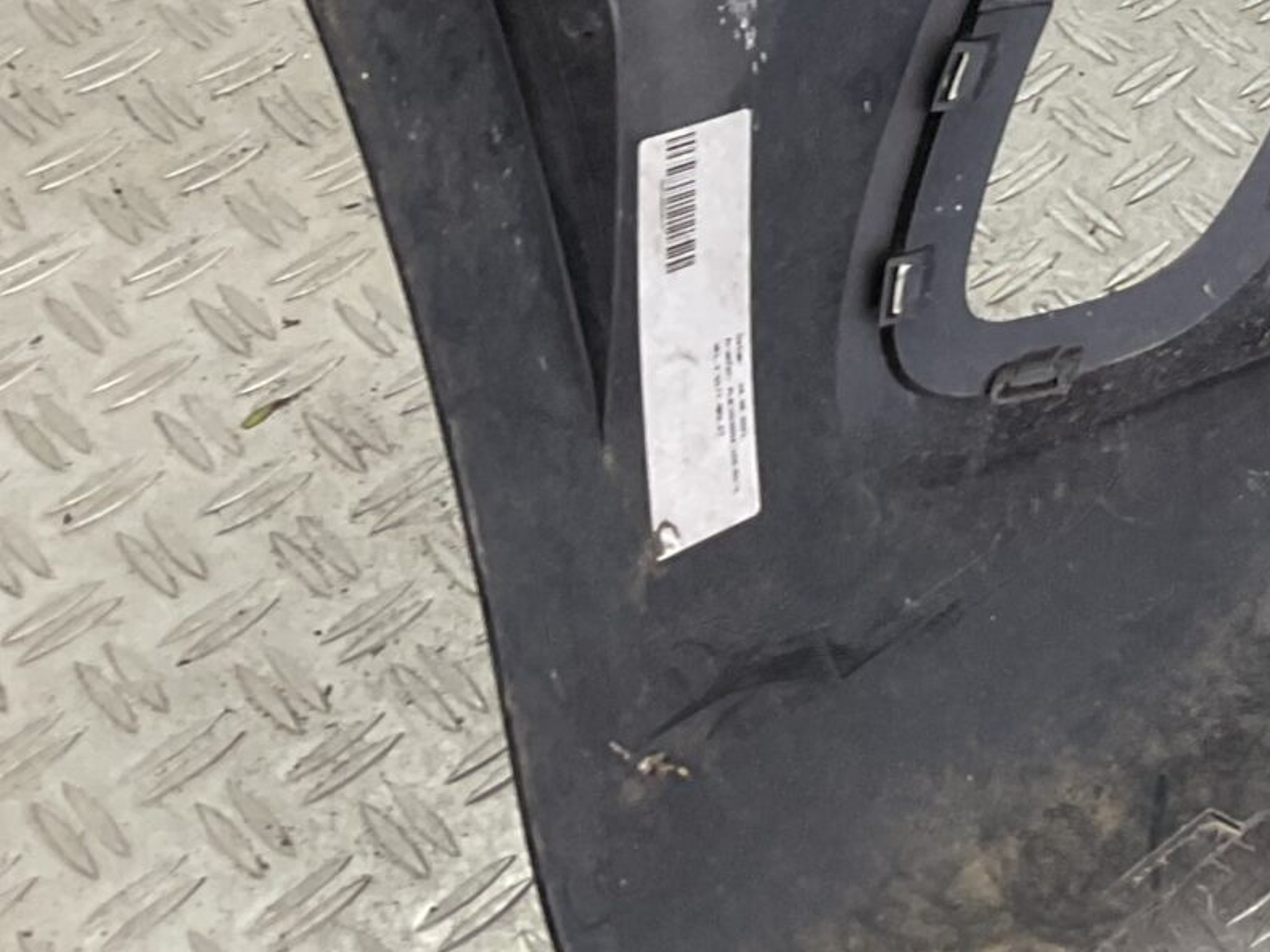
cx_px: 1608
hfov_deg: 19.4
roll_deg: -10.2
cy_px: -386
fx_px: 3448
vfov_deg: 14.8
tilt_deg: -36.6
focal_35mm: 94
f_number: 1.8
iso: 25
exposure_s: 1/120
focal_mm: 3
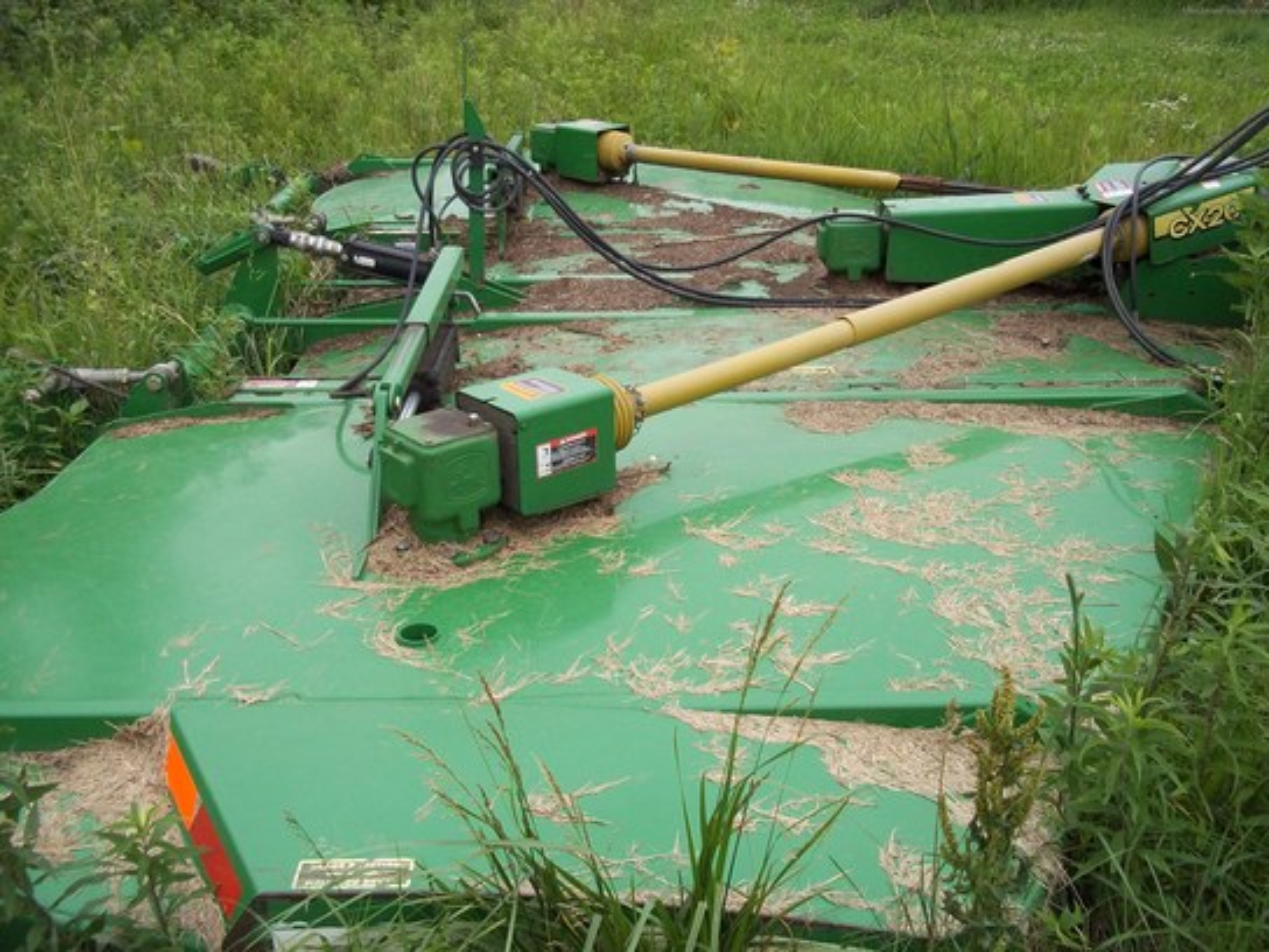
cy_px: 476
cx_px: 634
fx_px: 1320
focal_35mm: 36
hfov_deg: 51.4
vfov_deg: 39.7
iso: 80
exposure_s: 1/80
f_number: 3.1
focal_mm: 6.5
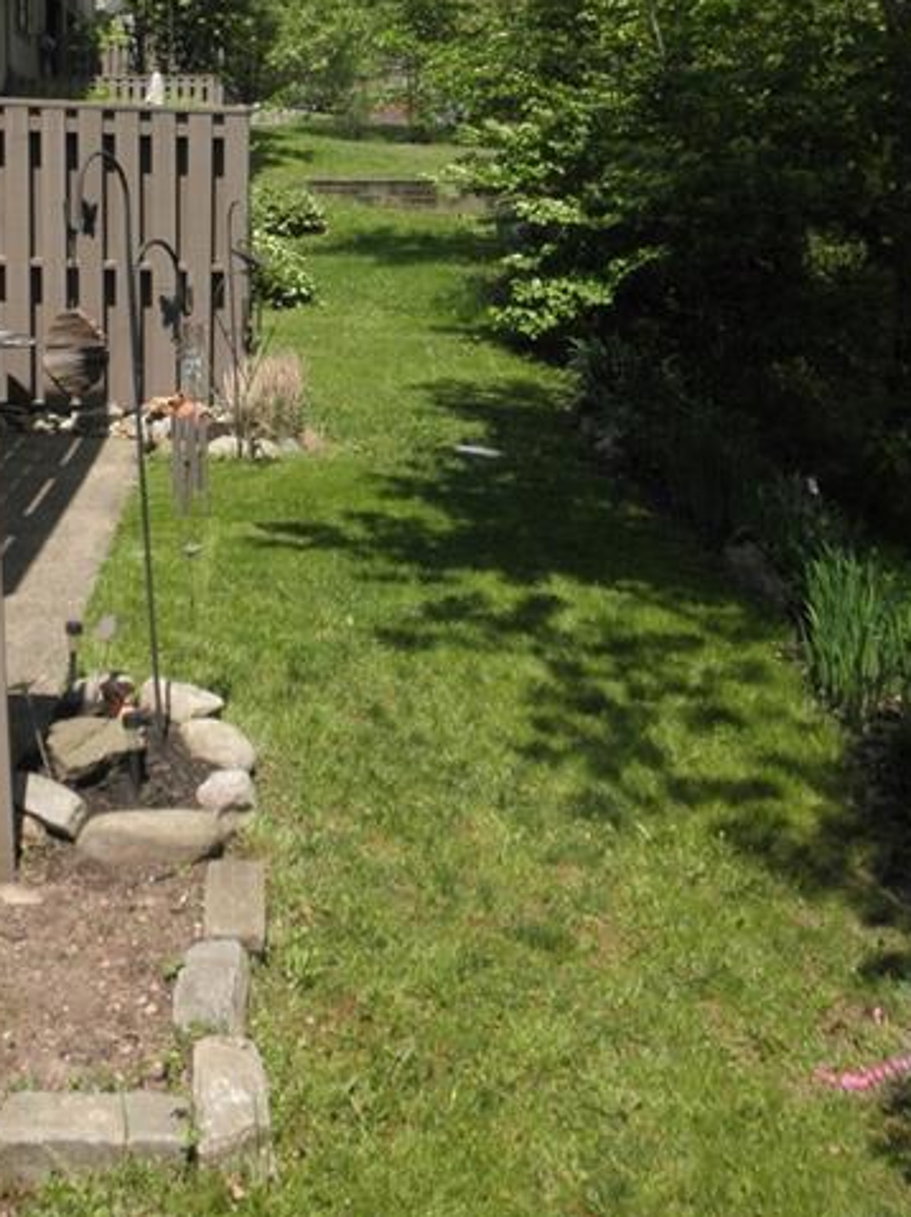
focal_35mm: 45
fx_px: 1580
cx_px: 394
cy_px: 275
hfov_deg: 32.1
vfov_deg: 40.6
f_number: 8.5
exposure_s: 1/100
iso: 64
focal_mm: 5
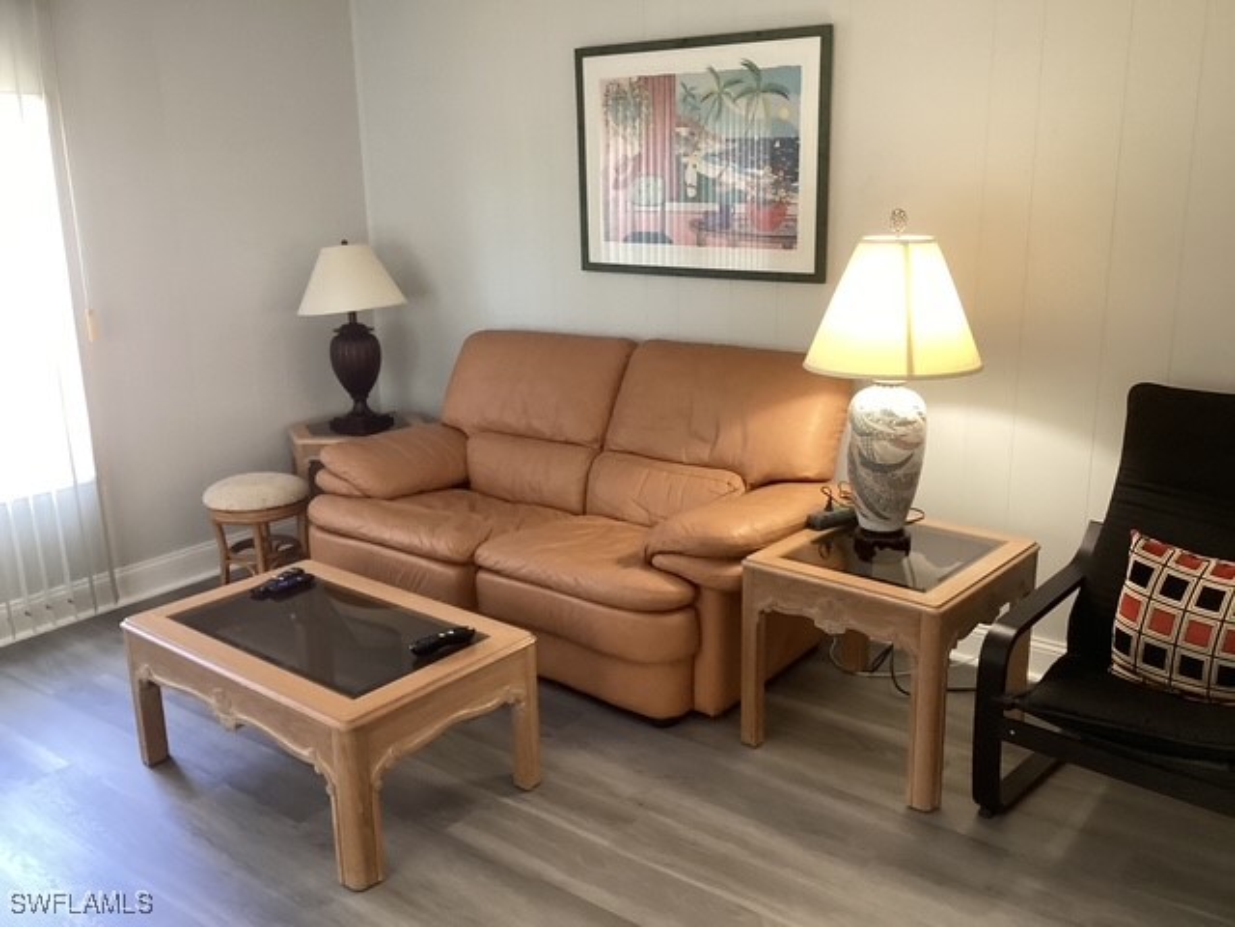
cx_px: 618
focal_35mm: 31
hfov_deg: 58.4
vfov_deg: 45.4
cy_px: 464
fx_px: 1106
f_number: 2.4
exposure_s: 1/50
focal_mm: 3.3
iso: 160
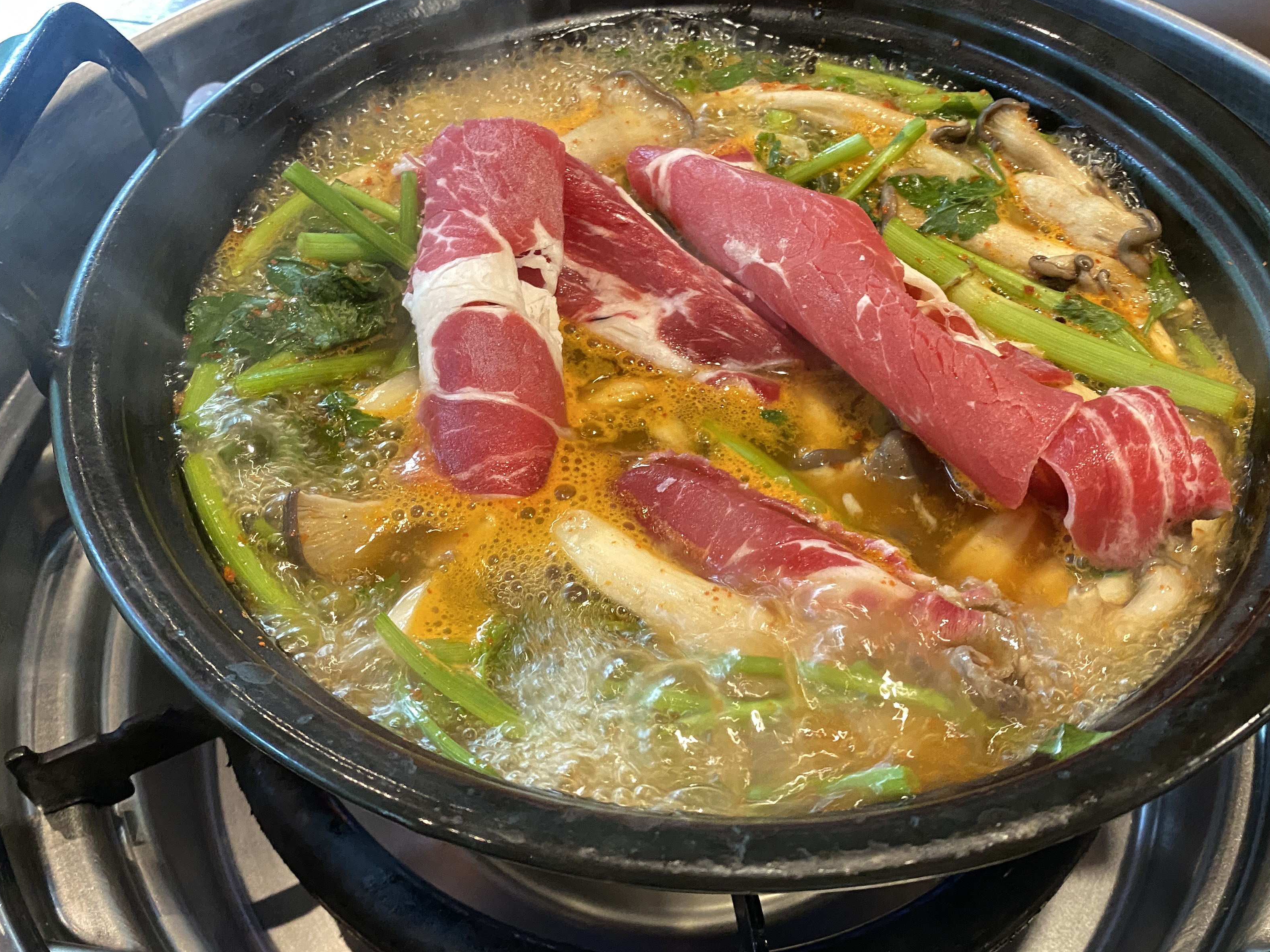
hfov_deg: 55.4
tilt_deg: -48.4
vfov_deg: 42.9
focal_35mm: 33
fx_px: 1211
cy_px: 419
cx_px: 635
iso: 400
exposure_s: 1/60
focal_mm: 4.25
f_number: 1.8
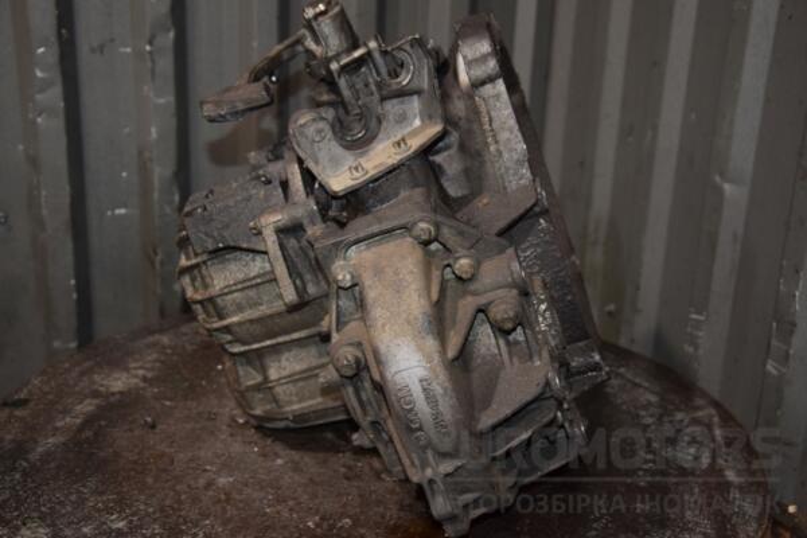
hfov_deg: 41.1
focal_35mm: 48
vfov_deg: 28.1
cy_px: 269
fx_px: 1076
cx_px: 404
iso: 800
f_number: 5
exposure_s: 1/60
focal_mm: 32
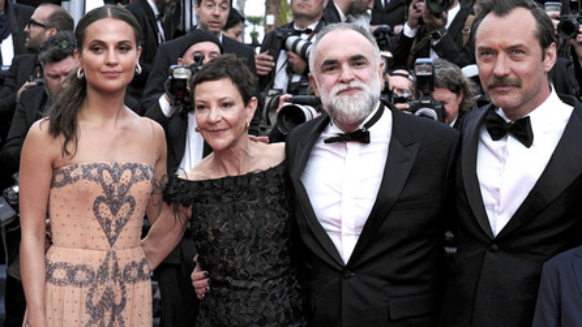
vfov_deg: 13.6
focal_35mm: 89
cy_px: 175
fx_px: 1374
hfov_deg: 23.9
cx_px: 290
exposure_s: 1/640
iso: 1000
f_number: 6.4
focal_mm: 56
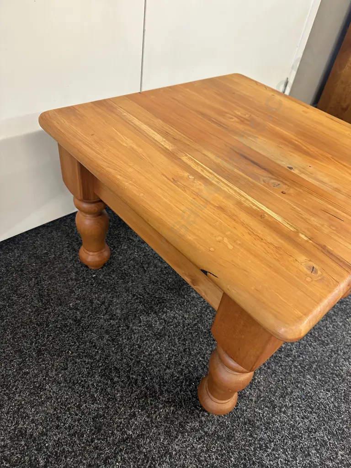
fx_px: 324
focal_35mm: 24
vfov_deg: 71.6
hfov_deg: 56.8
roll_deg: -8.6
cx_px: 176
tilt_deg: -42.6
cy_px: 234
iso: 200
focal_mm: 6.86
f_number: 1.78
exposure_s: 1/50
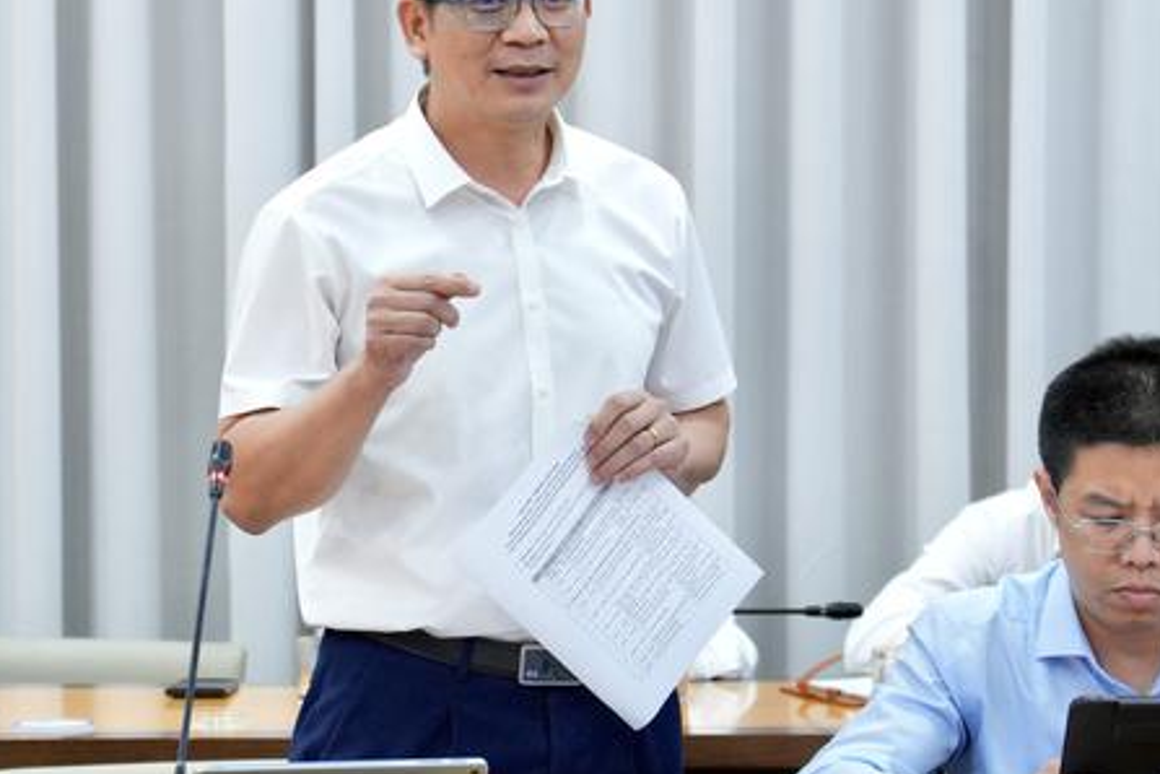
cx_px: 410
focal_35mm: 155
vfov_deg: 8.9
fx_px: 4994
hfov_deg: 13.2
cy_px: 403
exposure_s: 1/125
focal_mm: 70
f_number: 3.5
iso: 1250
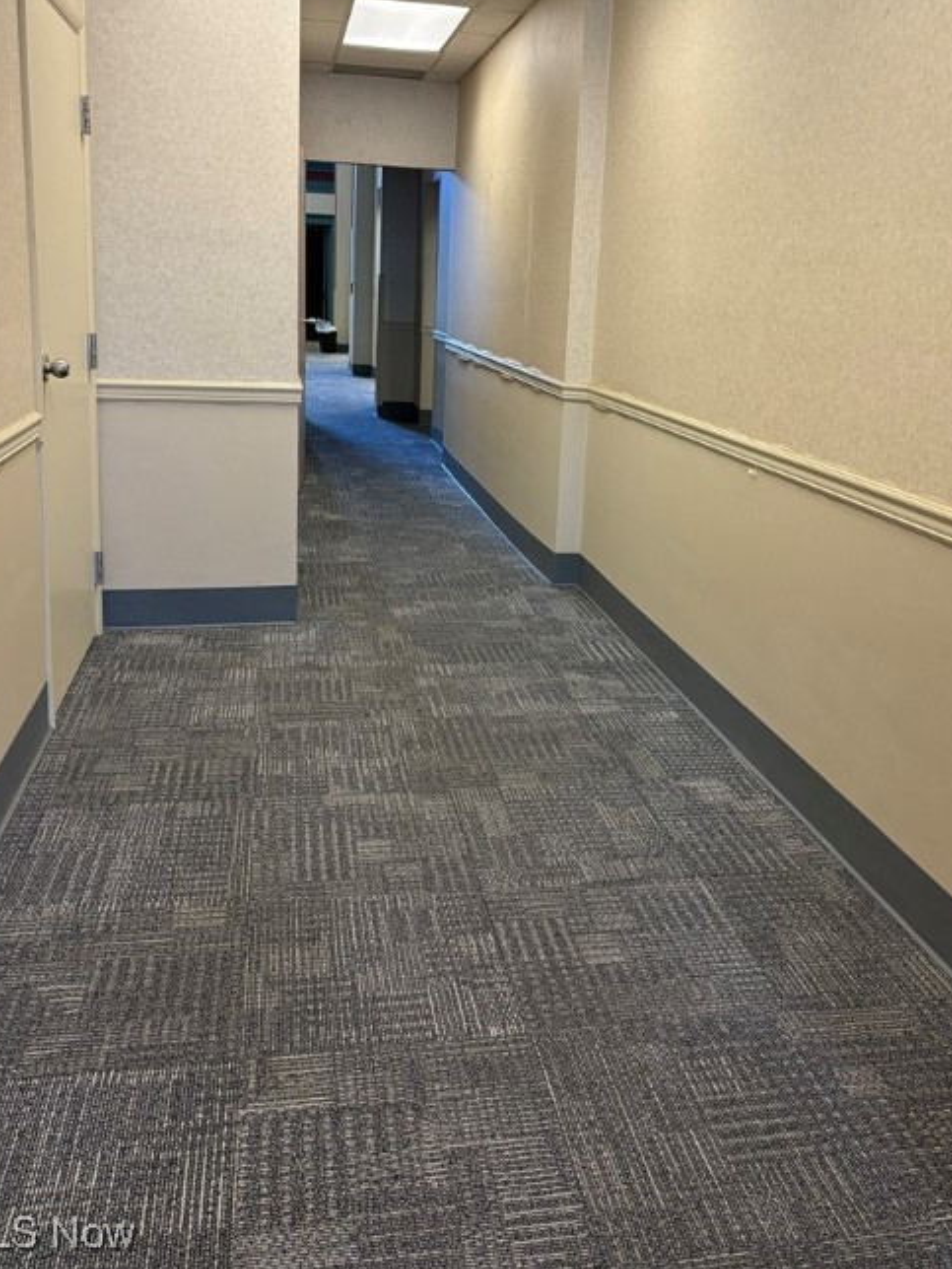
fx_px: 1137
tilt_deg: -11.7
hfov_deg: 45.4
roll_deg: -2.8
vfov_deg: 58.0
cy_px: 520
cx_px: 509
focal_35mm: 31
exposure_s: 1/60
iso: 200
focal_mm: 5.96
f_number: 1.6
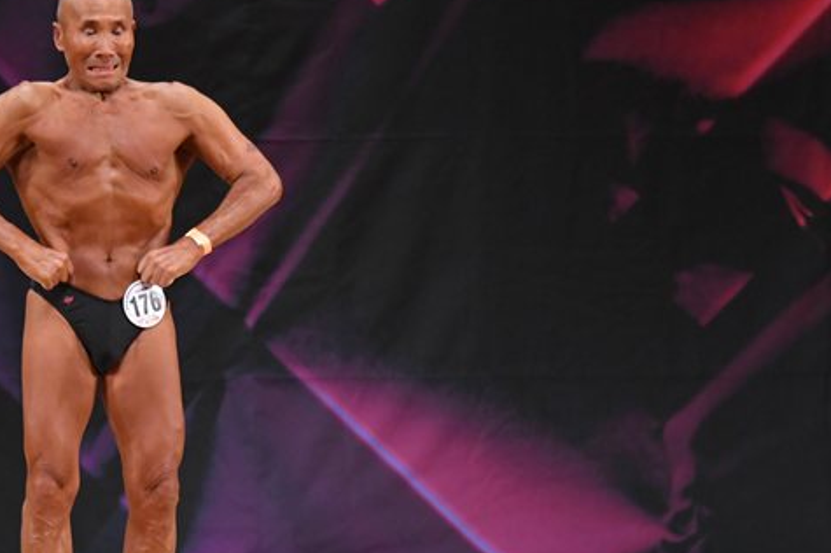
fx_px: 10726
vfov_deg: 3.0
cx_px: 193
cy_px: 369
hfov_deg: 4.4
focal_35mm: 465
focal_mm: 190
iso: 3200
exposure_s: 1/400
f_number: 5.6
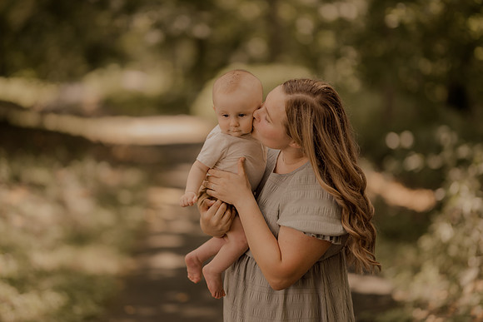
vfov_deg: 16.1
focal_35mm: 85
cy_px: 161
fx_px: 1141
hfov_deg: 23.9
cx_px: 242
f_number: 1.4
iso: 160
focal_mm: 85
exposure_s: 1/1000
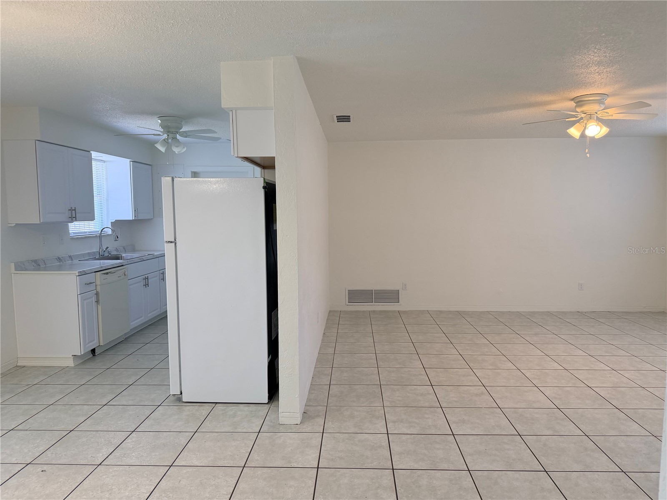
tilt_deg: -4.5
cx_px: 334
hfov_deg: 71.6
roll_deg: +0.4
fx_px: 462
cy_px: 250
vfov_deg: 56.8
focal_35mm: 24
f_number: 1.78
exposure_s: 1/220
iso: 160
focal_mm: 6.76
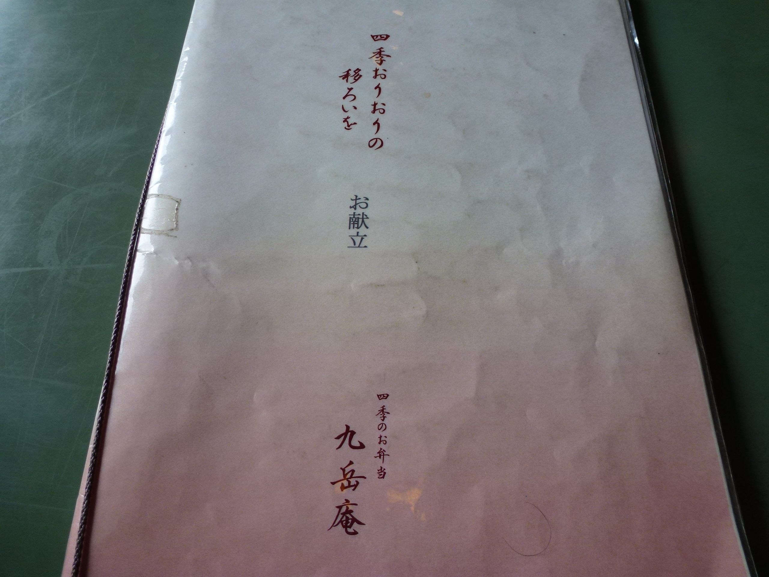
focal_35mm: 24
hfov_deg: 71.6
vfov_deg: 56.8
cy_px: 288
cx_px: 384
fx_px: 533
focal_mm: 4.3
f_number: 3.3
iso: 100
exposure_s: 1/125
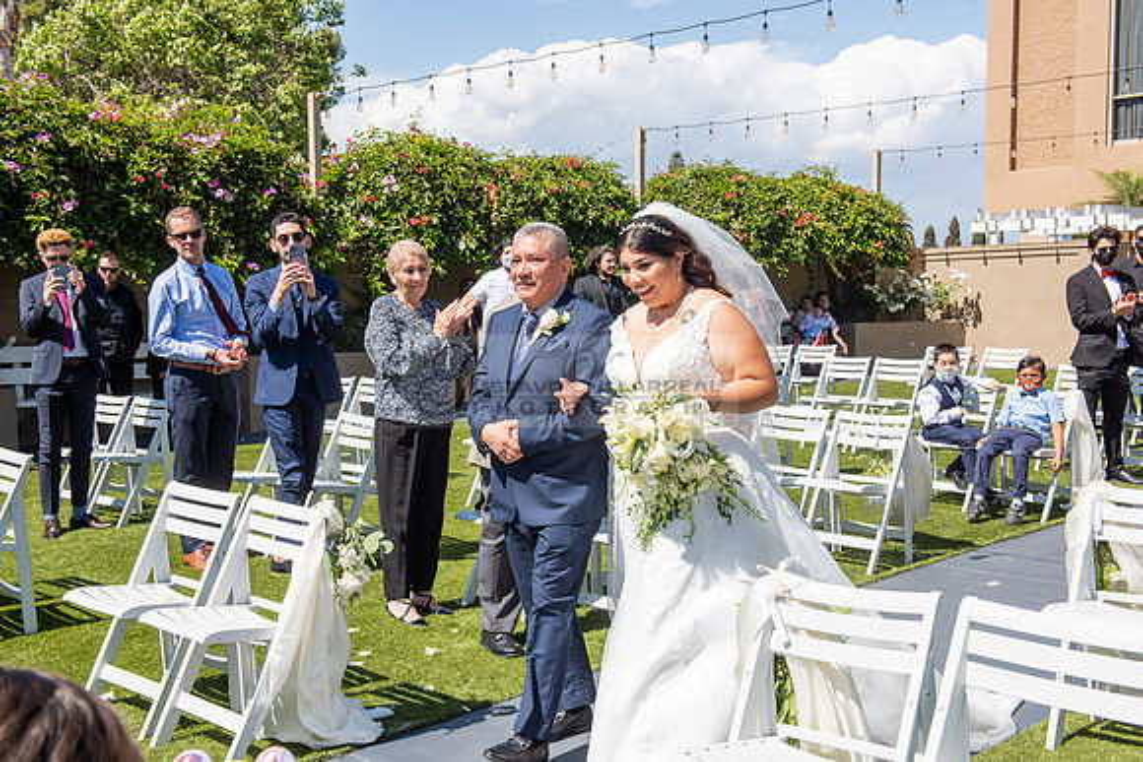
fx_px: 1334
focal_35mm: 42
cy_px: 381
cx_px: 572
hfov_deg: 46.4
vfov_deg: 31.9
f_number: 9
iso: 100
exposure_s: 1/250
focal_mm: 42
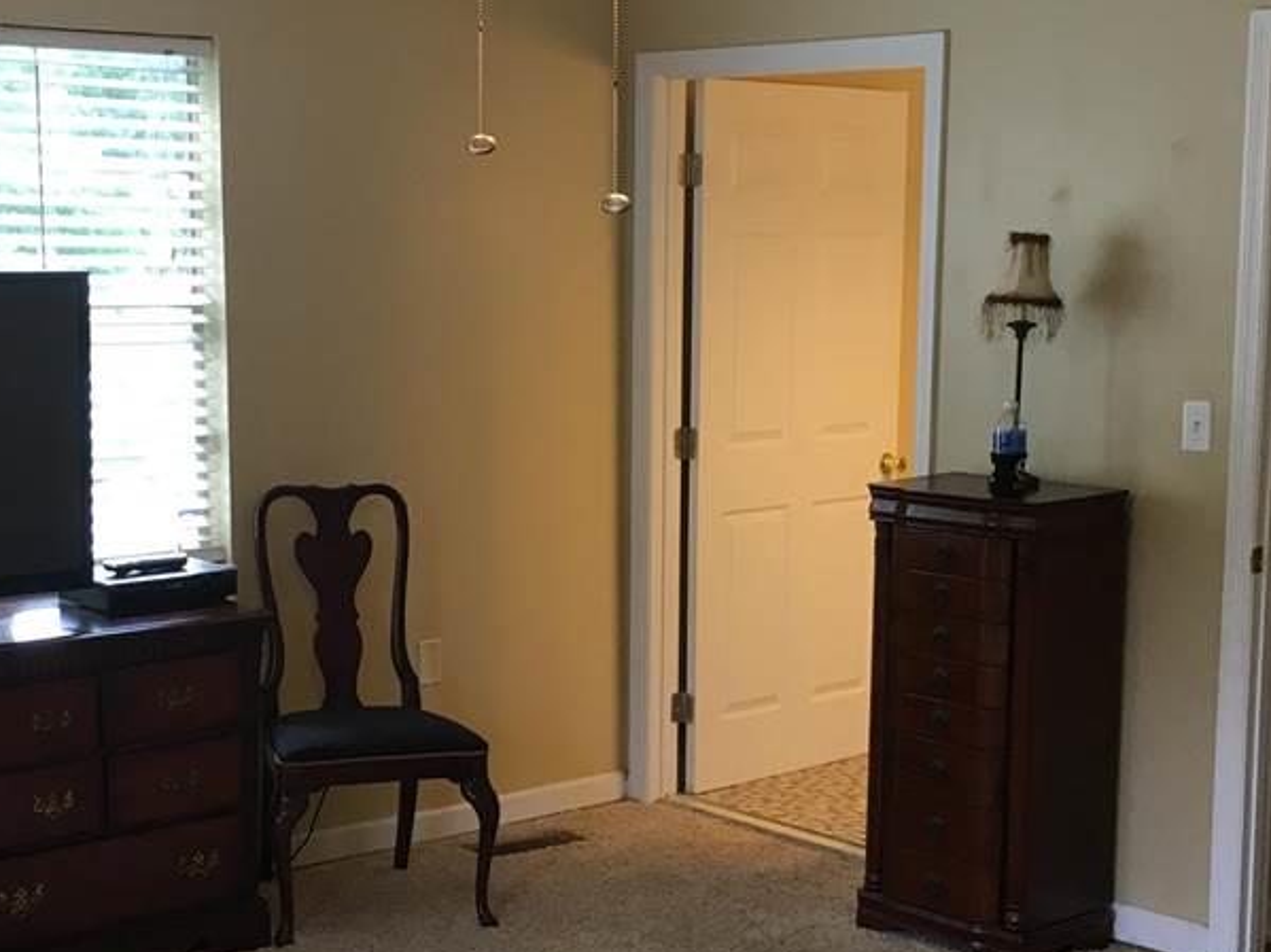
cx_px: 441
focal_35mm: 62
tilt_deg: -9.0
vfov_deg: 23.6
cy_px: 609
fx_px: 2276
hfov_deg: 31.0
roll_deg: +0.8
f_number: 2.2
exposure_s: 1/30
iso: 32
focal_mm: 4.15
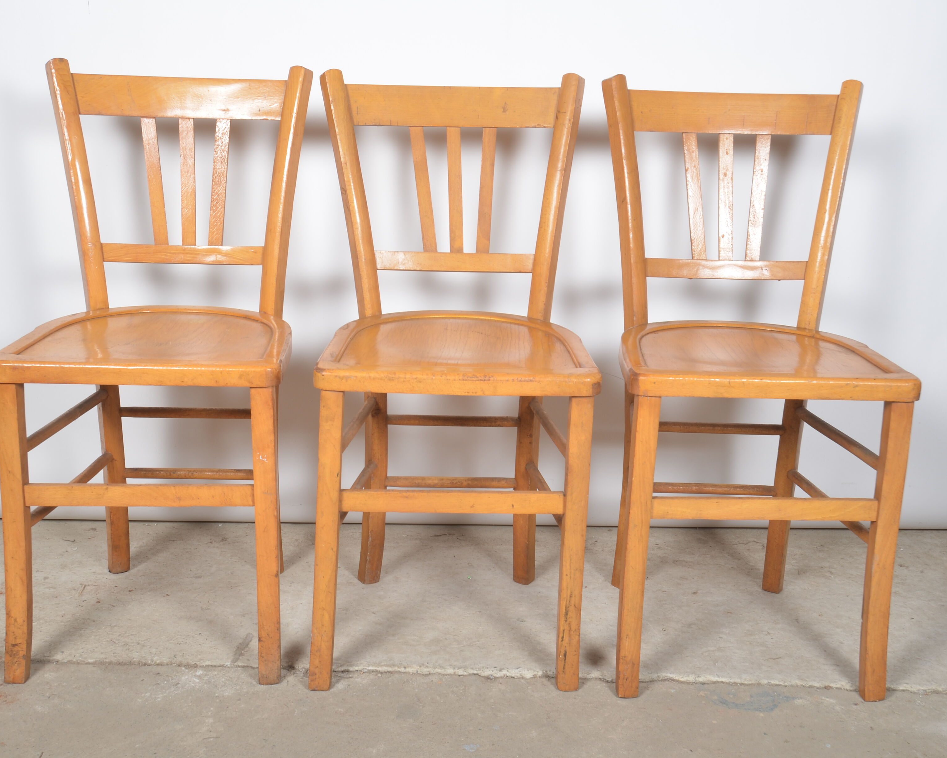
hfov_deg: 44.8
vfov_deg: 36.5
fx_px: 1149
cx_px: 455
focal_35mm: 41
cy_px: 377
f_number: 11
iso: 100
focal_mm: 24
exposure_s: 1/125
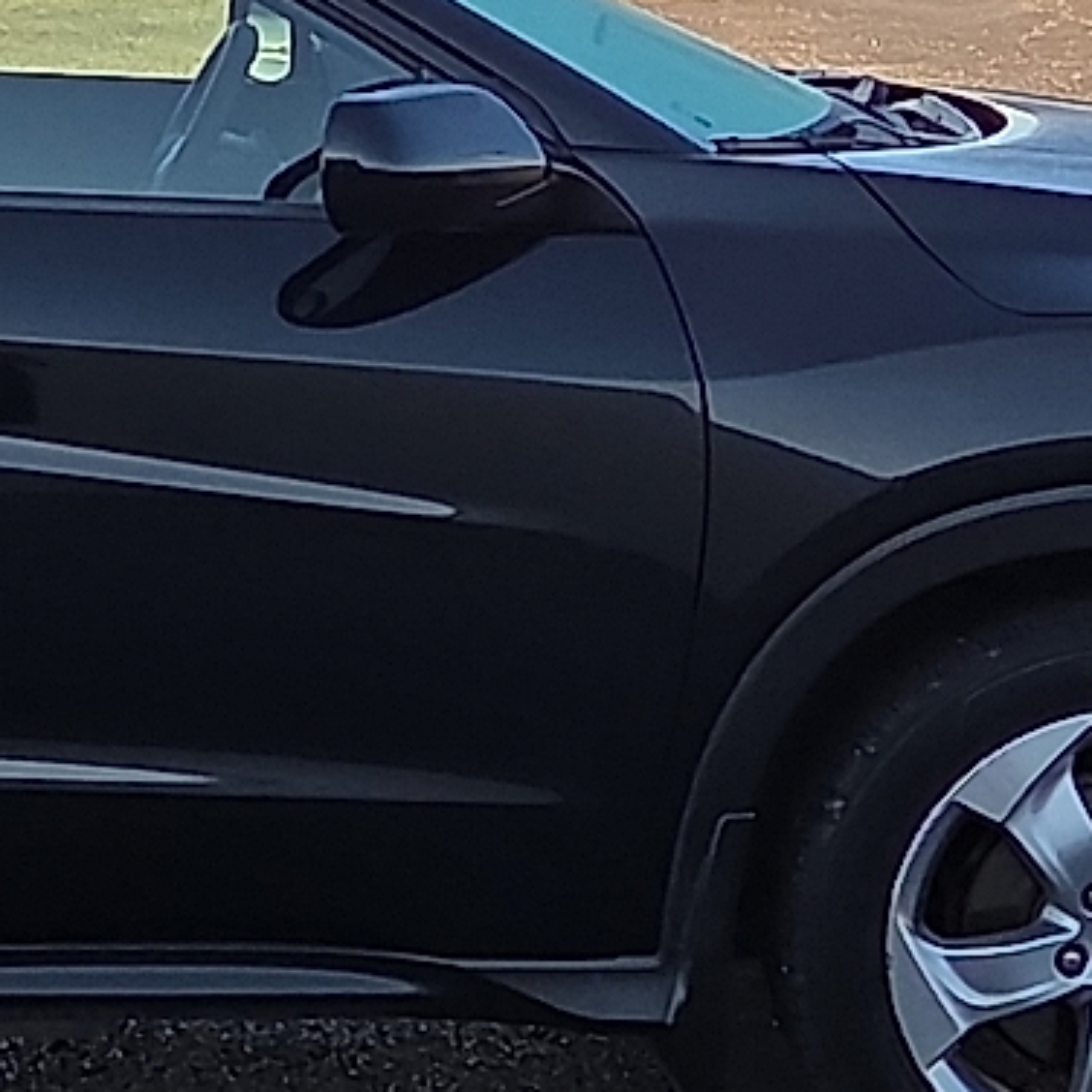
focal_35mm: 158
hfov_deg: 10.8
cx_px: -267
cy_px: 465
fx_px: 5639
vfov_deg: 11.1
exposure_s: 1/1250
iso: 25
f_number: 1.8
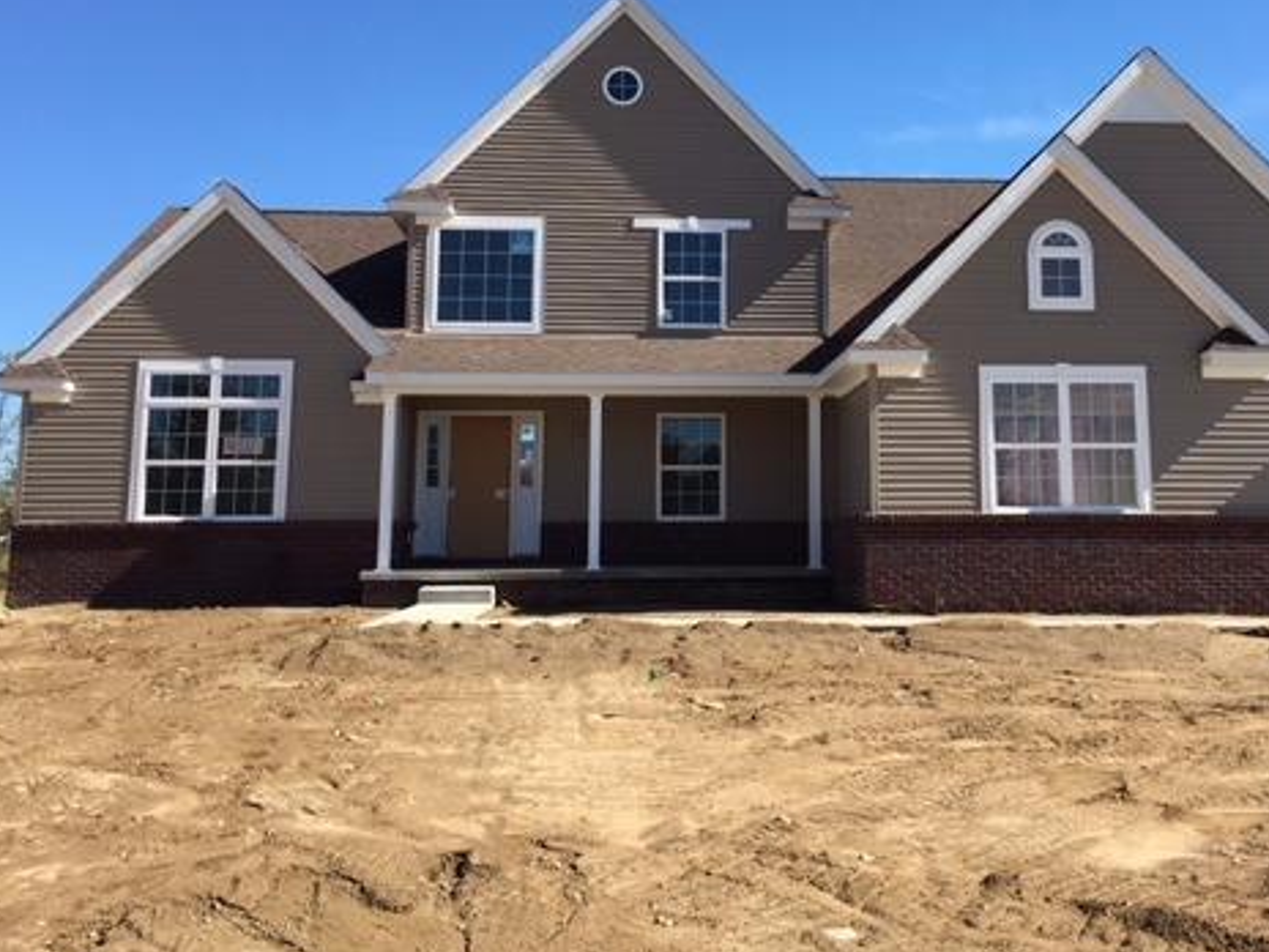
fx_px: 1466
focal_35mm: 40
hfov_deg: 46.5
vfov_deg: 35.7
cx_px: 766
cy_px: 328
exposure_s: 1/1083
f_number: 2.2
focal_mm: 4.15
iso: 25
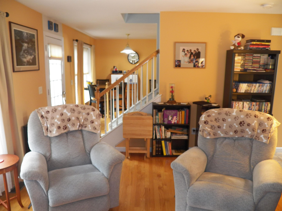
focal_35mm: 28
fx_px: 228
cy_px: 106
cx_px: 141
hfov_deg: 63.4
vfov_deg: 49.7
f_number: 2.8
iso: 160
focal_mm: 4.9
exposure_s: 1/30
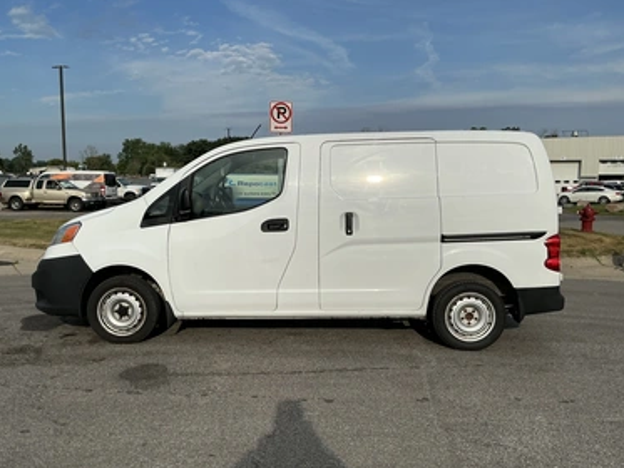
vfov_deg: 46.8
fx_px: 541
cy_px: 246
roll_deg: -1.2
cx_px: 306
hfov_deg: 59.9
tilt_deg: -3.8
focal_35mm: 30
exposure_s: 1/3534
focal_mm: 3
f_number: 1.8
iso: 25
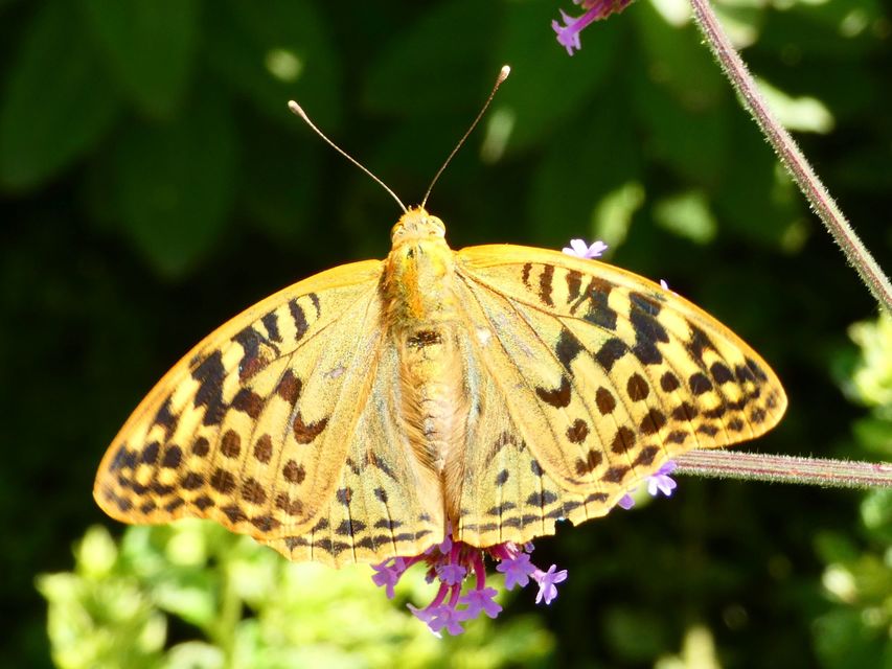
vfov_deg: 7.9
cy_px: 334
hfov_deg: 10.5
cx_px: 446
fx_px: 4871
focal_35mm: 189
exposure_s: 1/80
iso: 125
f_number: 5.5
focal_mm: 33.9
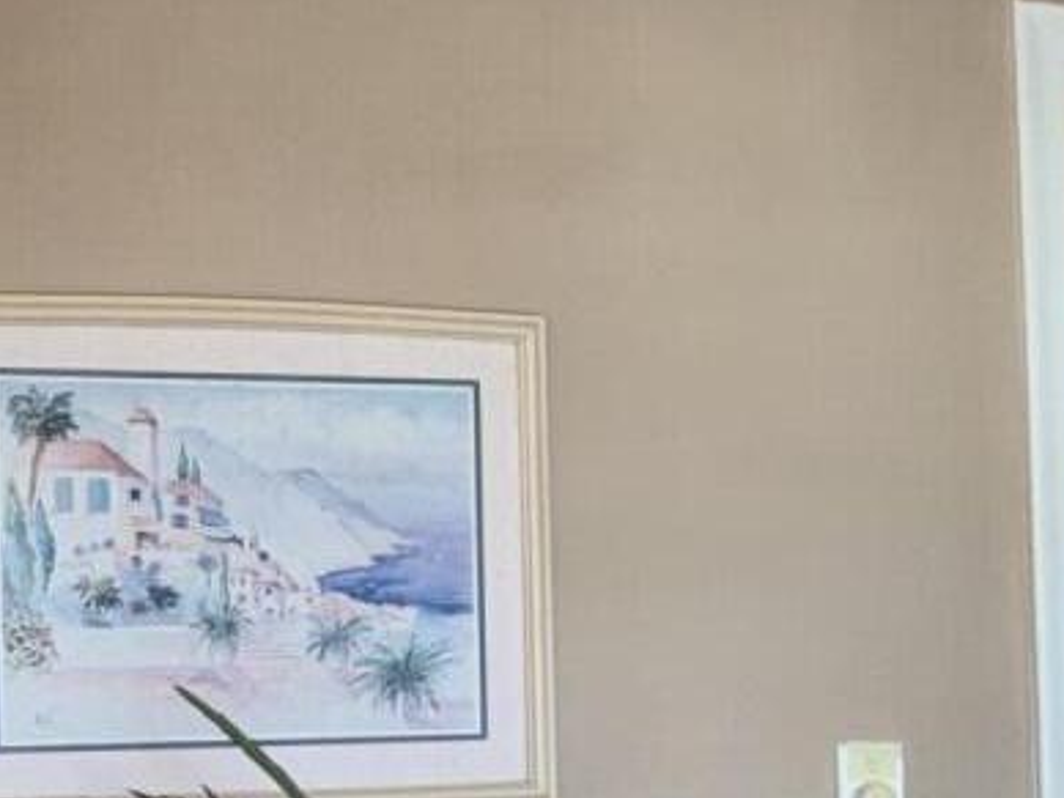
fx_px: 4119
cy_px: 537
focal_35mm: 134
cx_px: 1637
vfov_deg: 11.1
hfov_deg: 13.8
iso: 32
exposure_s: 1/41
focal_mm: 5.96
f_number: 1.6
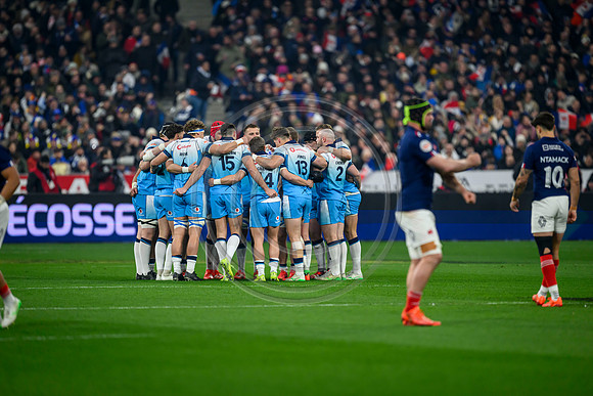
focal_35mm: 410
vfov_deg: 3.4
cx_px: 296
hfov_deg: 5.0
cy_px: 198
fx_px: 6760
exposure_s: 1/2500
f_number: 2.8
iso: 2000
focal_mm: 400
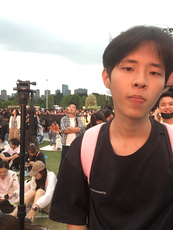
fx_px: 207
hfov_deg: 45.4
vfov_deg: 58.4
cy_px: 115
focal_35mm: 31
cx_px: 86
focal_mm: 2.15
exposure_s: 1/33
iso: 64
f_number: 2.4
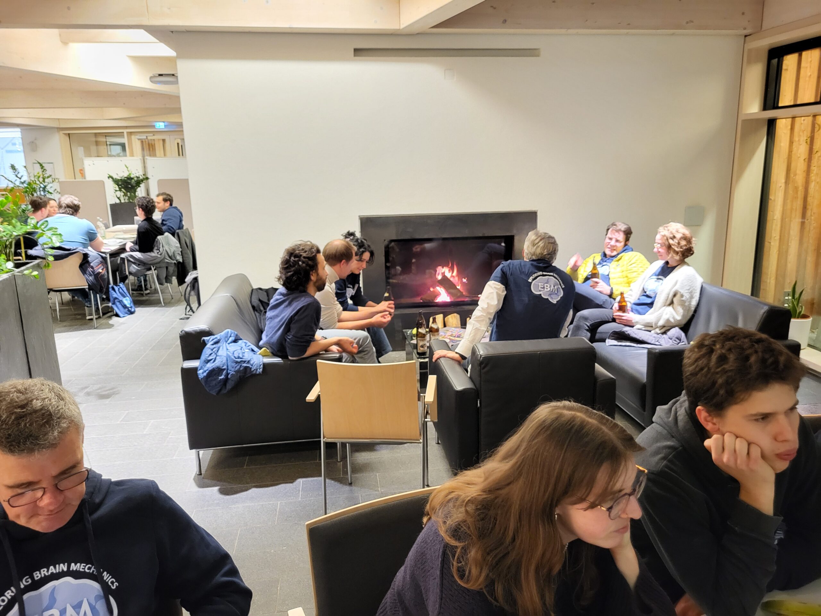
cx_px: 410
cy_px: 308
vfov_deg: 53.1
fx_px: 617
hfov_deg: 67.3
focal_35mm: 26
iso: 1000
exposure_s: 1/25
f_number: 1.8
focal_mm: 5.4
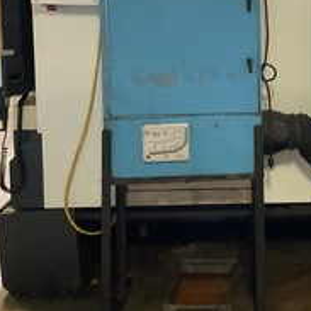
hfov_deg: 24.1
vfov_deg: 24.1
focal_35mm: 70
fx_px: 712
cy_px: 38
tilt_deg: -6.4
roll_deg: -1.1
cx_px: 270
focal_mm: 3
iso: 500
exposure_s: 1/30
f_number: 1.8
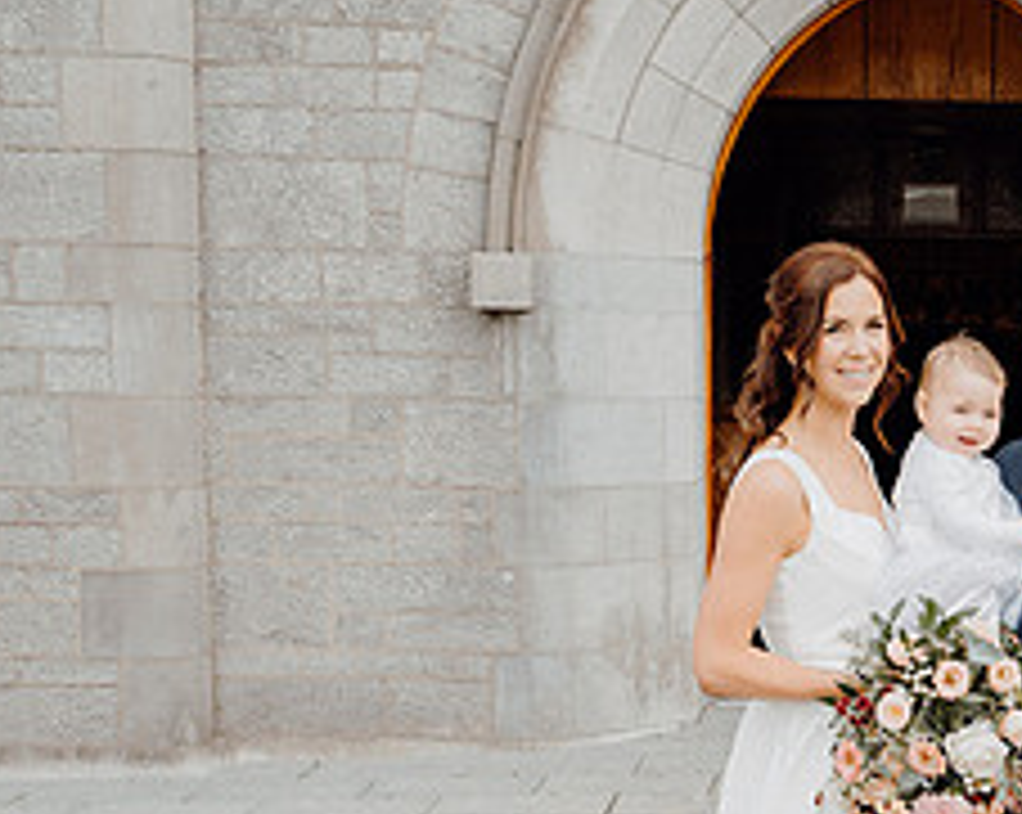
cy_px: 573
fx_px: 2175
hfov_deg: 25.1
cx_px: 1027
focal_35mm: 72
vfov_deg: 21.1
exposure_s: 1/160
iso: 125
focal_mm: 30
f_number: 5
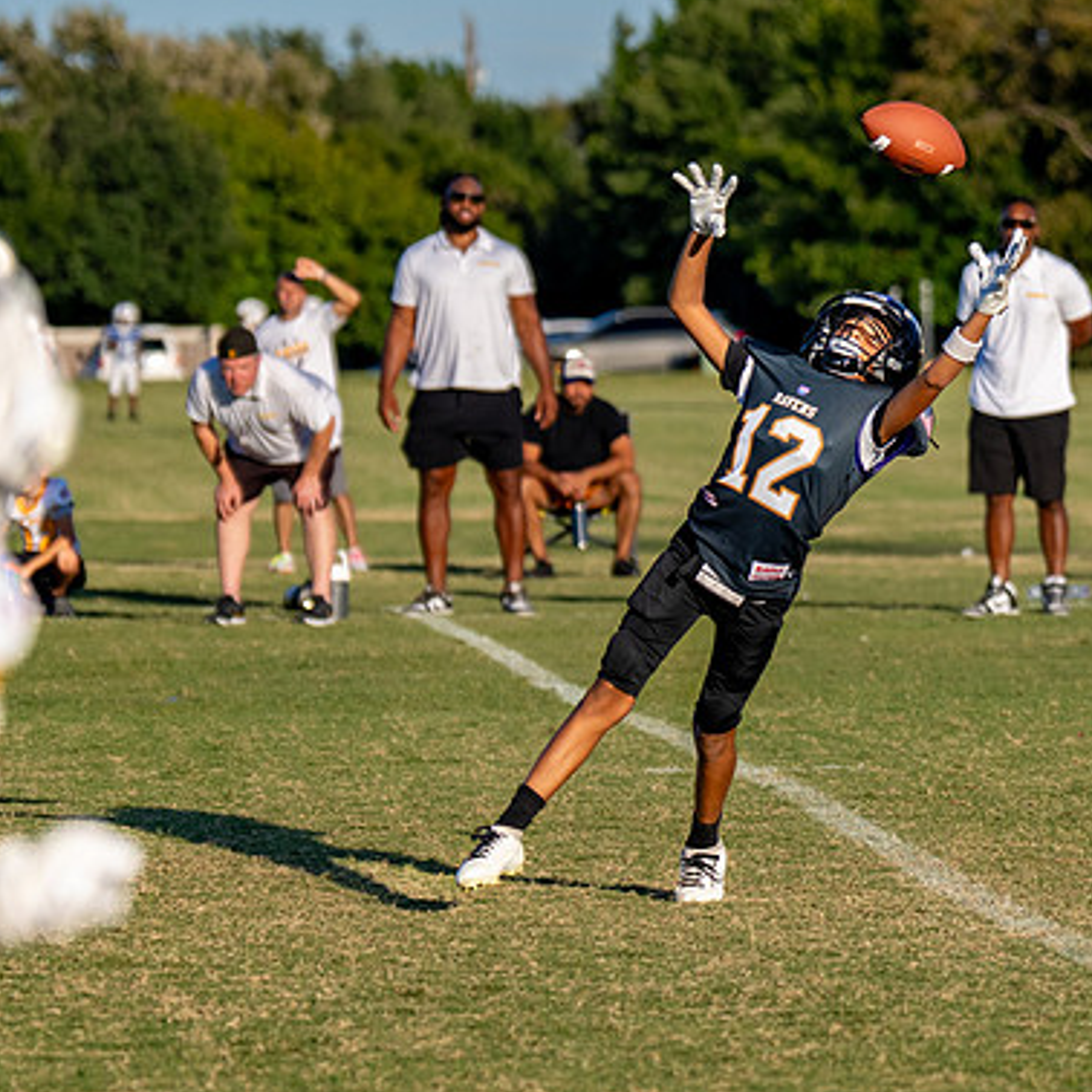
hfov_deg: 5.7
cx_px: 851
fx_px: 11028
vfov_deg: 5.7
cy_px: 736
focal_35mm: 309
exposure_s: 1/3200
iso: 160
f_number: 2.8
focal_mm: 111
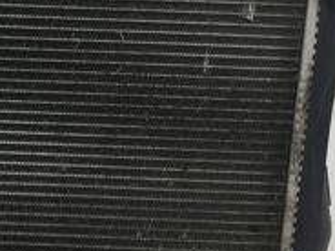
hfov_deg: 18.6
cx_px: -44
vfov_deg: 14.6
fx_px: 977
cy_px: 102
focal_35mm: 101
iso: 25
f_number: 2.2
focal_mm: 4.15
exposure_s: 1/225
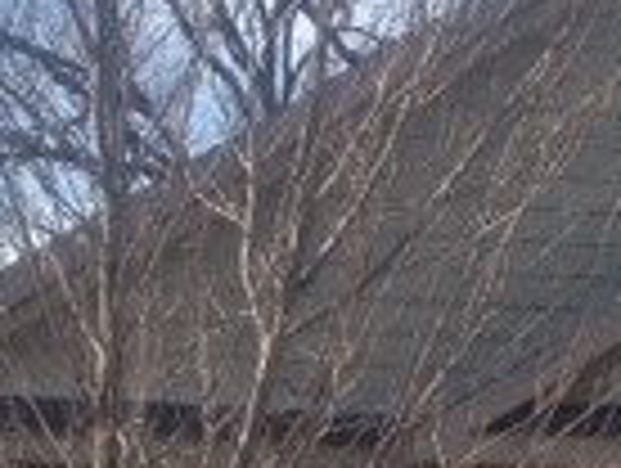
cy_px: 734
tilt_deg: -2.0
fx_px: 2750
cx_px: 711
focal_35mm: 153
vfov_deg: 9.4
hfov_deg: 12.6
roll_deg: -1.0
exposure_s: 1/723
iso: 50
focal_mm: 4.12
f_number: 2.4
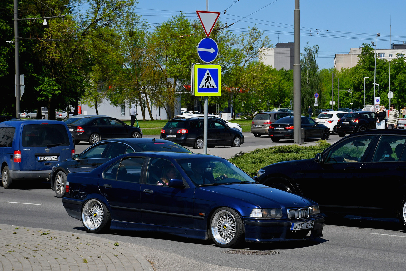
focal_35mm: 63
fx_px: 711
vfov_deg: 21.6
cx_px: 203
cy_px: 136
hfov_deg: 31.9
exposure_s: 1/1600
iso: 200
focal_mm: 42
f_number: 6.3
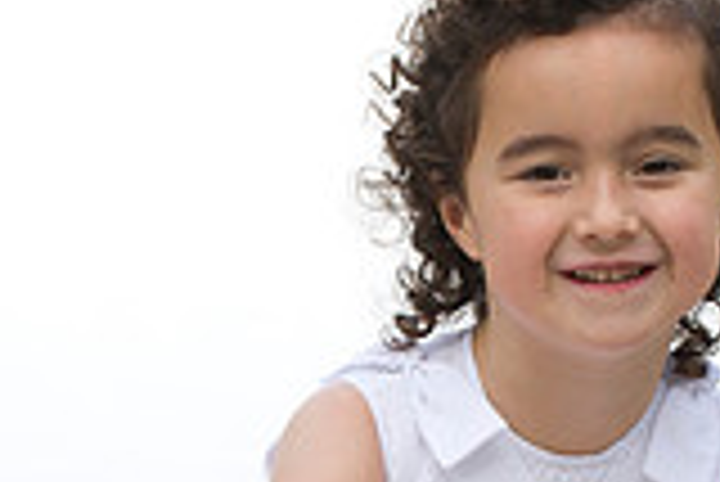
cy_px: 455
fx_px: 7967
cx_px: 148
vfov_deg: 3.5
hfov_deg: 5.2
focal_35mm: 398
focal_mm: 110
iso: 200
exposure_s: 1/200
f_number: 5.6
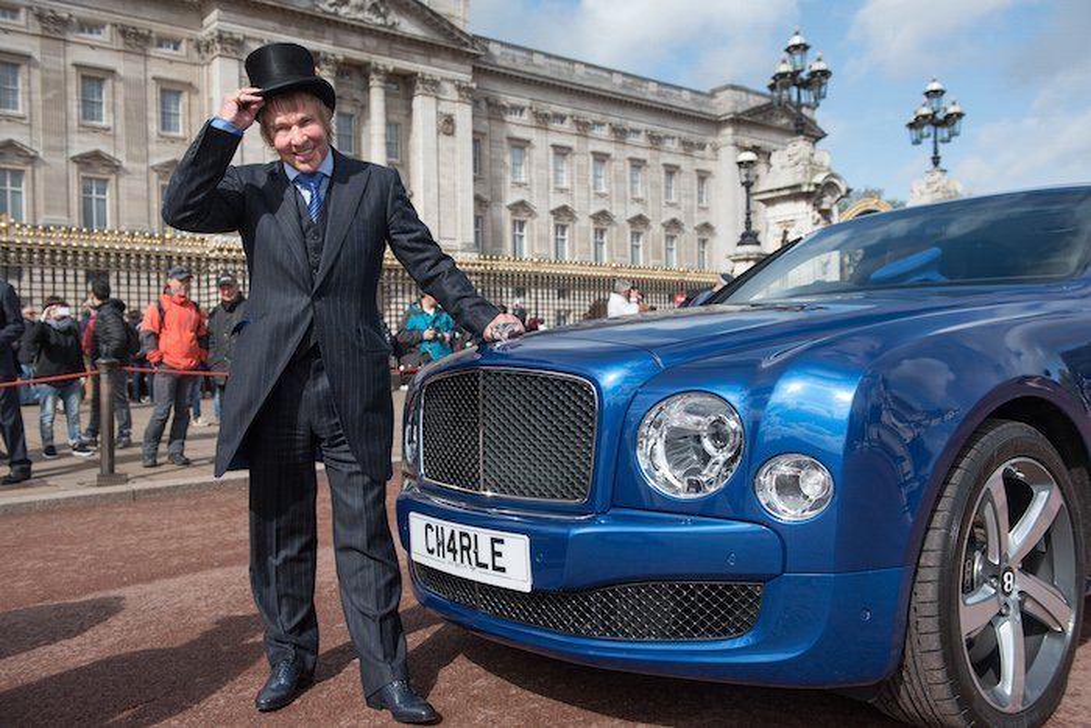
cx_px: 546
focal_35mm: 32
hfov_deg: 58.7
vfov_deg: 41.1
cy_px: 364
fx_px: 970
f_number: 5
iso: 640
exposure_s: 1/4000
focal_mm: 32
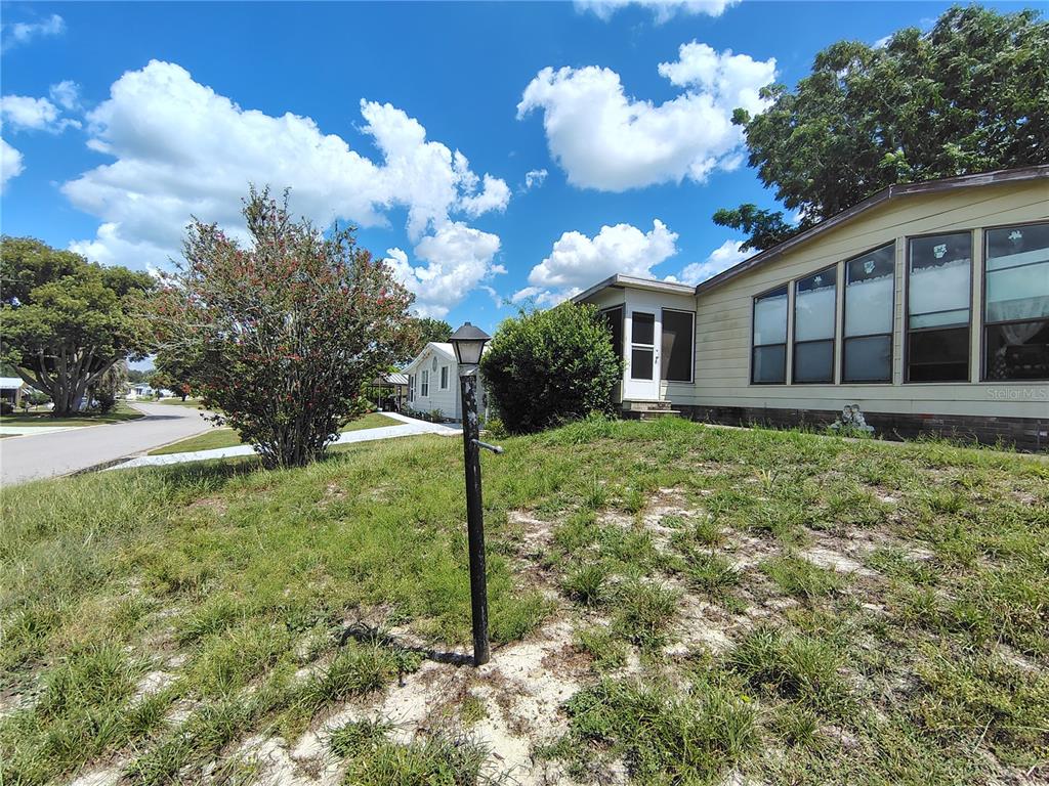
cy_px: 393
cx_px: 524
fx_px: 485
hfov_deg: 94.5
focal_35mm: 16
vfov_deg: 78.1
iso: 100
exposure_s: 1/1317
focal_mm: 2.13
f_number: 2.2
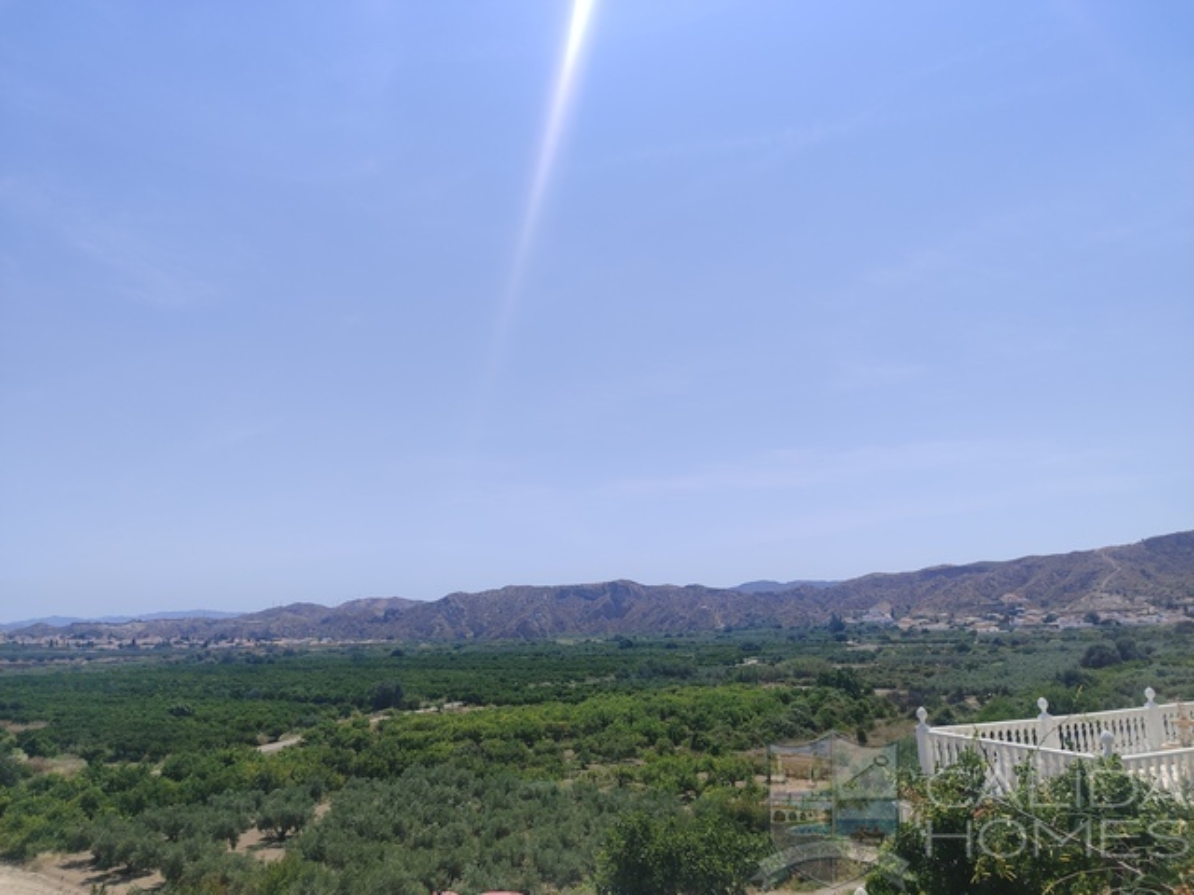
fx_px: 862
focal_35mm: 25
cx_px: 597
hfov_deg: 69.4
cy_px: 448
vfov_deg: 54.9
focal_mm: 5.95
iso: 50
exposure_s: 1/1233
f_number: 1.89
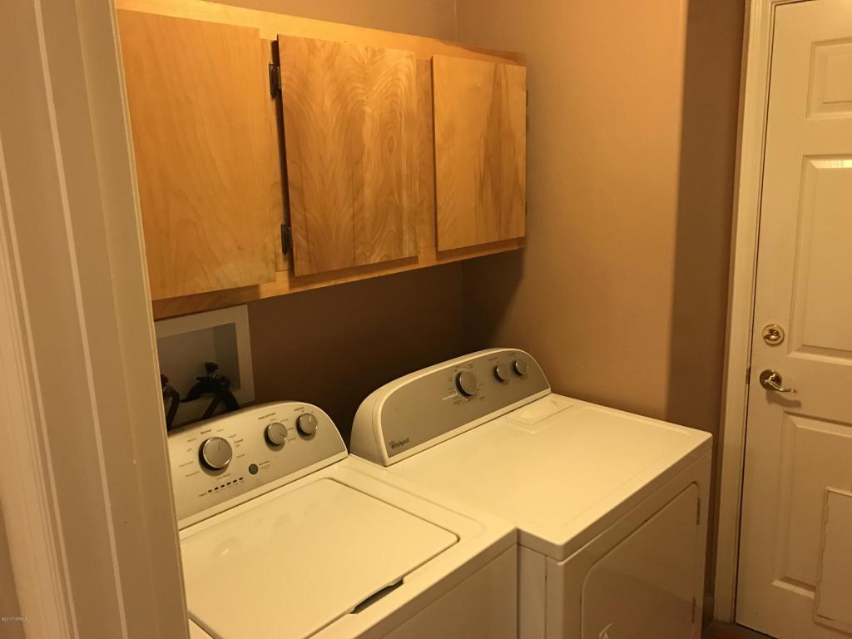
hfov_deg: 63.4
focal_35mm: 28
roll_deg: +0.9
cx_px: 426
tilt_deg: -12.8
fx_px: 689
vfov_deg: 49.7
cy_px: 320
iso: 100
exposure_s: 1/9
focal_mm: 3.99
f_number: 1.8
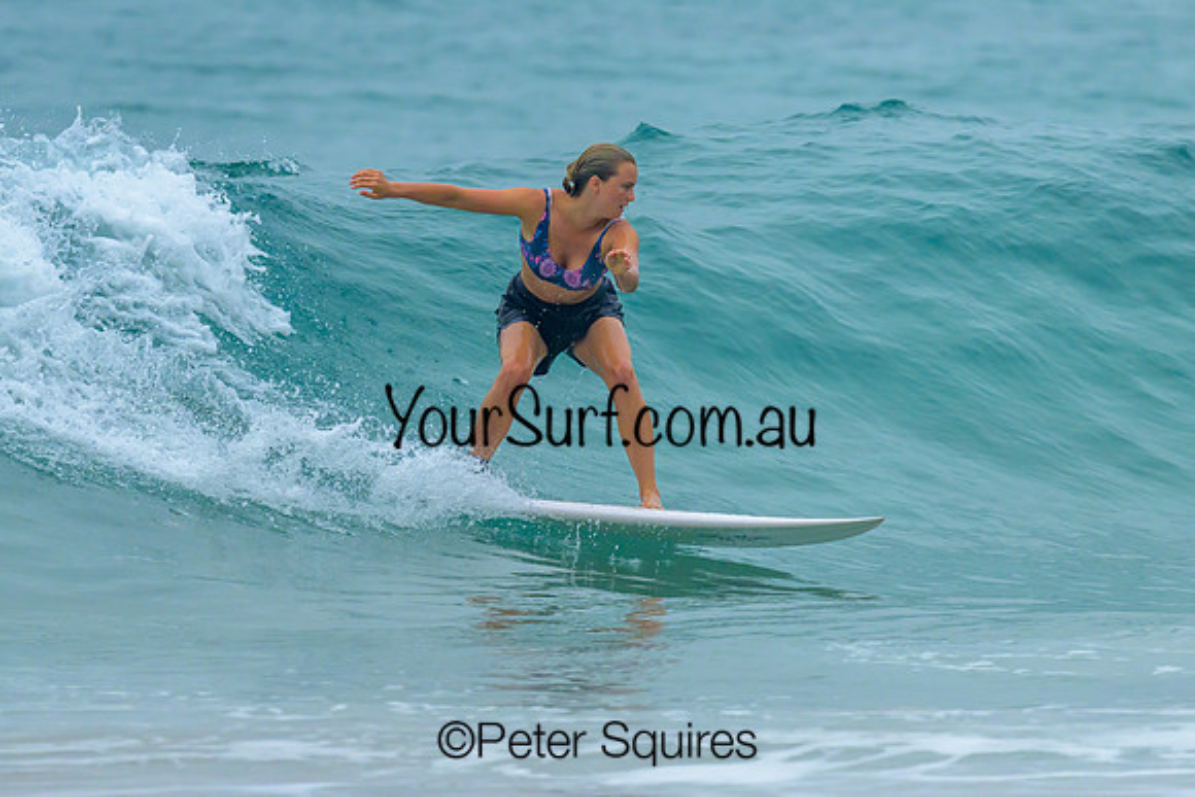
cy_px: 329
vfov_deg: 1.3
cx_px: 623
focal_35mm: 1100
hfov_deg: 1.9
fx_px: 36533
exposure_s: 1/2000
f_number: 6.3
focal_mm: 800
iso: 1000
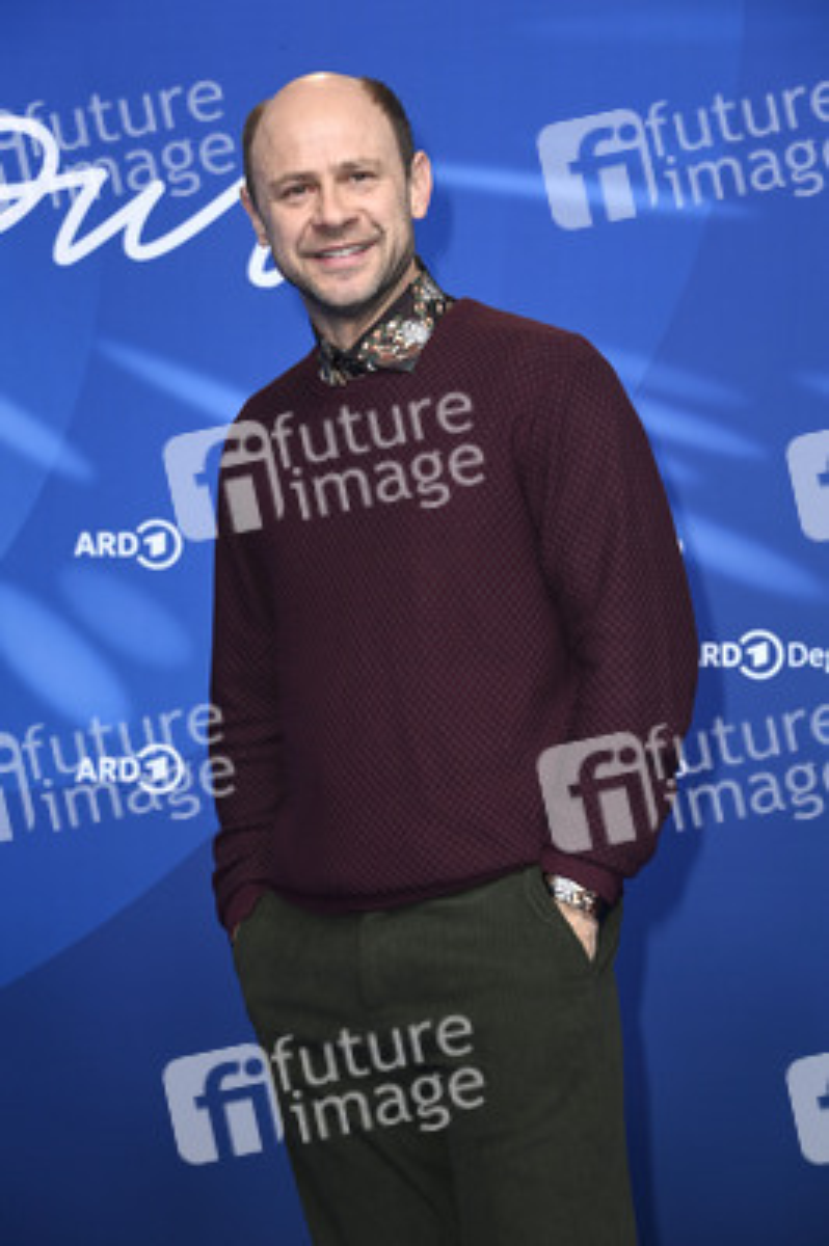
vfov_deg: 22.2
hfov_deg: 14.8
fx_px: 3183
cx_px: 414
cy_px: 623
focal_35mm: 92
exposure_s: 1/250
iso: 1250
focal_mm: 92
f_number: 5.6
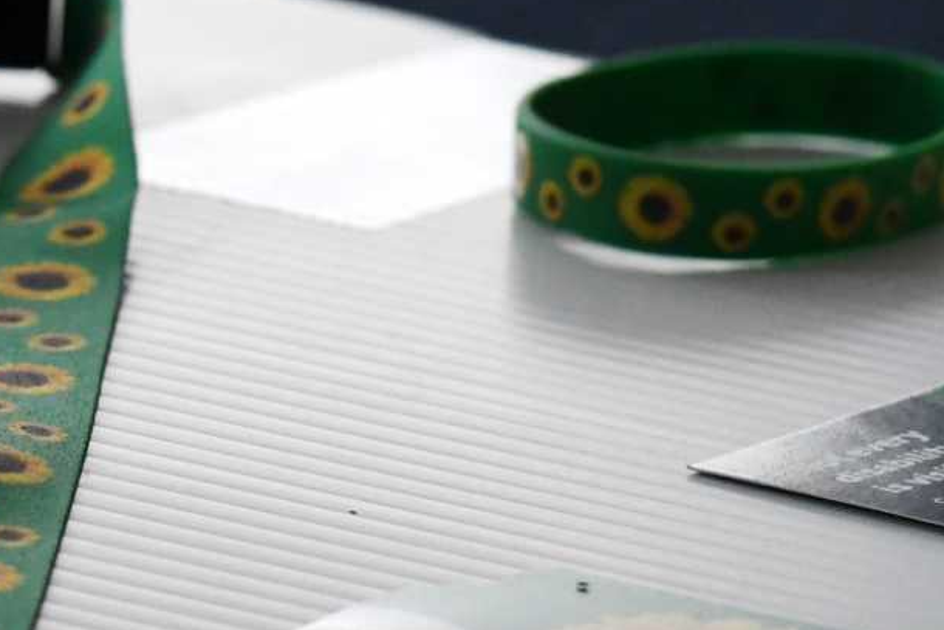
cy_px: 392
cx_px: -638
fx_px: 24435
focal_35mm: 932
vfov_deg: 1.5
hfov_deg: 2.2
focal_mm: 185
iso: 3200
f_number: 4.5
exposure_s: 1/1600
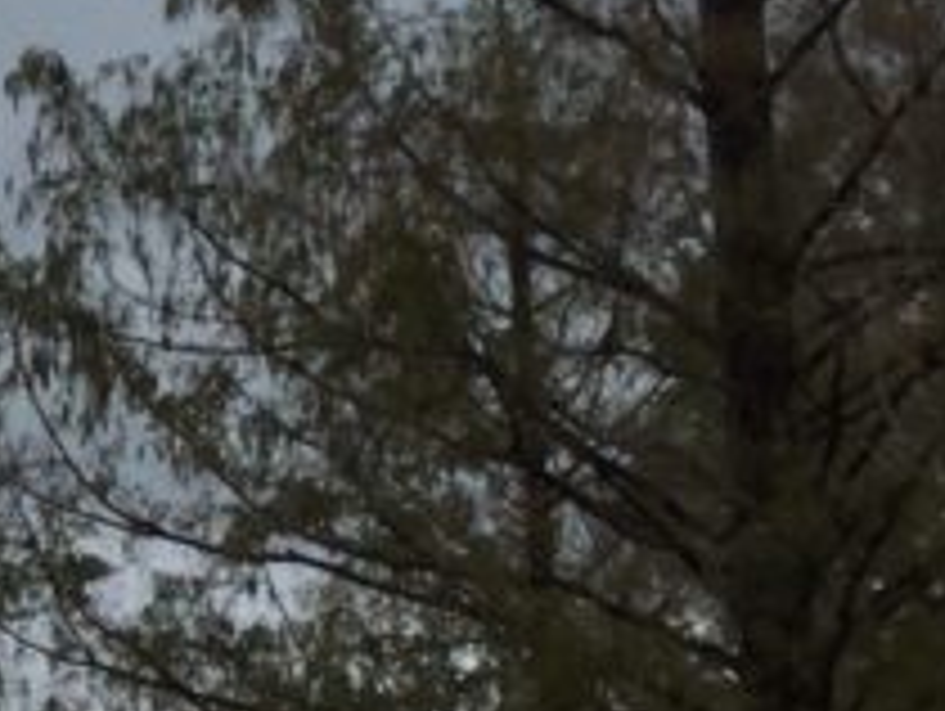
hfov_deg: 9.8
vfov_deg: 8.4
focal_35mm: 177
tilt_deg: +14.2
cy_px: 166
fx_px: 4838
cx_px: -1368
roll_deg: -1.1
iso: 25
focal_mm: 3.3
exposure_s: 1/840
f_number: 2.4
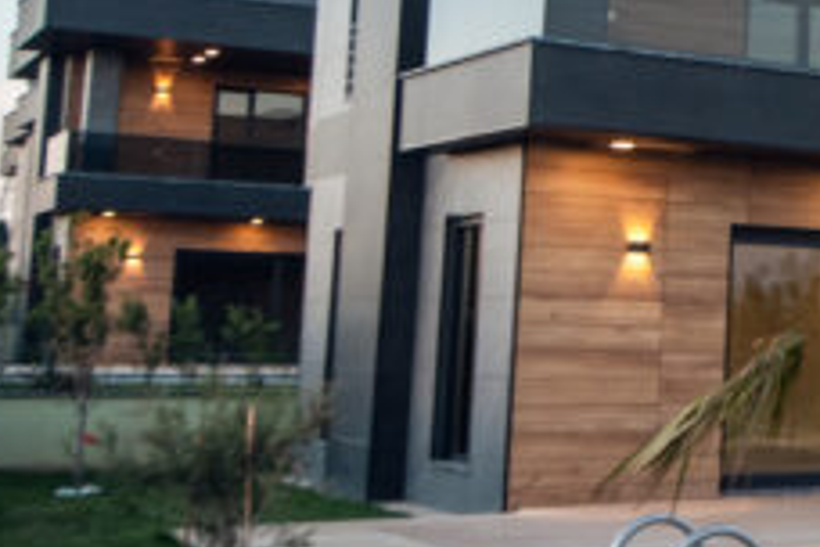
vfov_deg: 16.8
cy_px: 139
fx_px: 1845
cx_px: 1011
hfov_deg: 22.8
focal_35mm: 81
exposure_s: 1/60
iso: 640
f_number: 6.3
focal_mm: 24
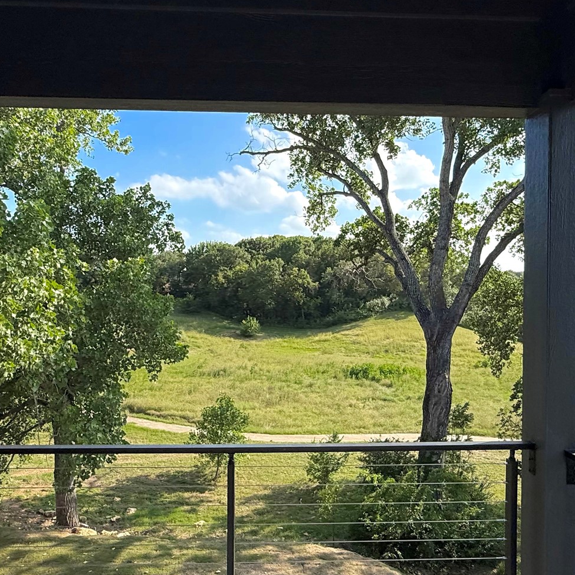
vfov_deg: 60.9
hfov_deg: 60.9
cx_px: 293
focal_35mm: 26
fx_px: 489
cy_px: 301
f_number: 2.2
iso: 64
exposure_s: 1/1534
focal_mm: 2.22
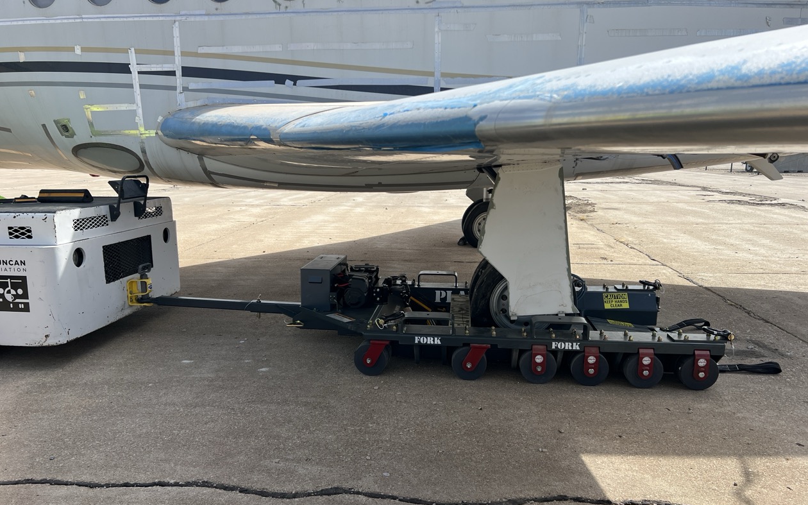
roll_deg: +1.9
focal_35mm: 28
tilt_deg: -12.9
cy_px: 297
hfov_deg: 66.5
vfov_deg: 44.3
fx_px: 616
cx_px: 400
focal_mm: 5.7
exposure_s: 1/3460
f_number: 1.5
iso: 50
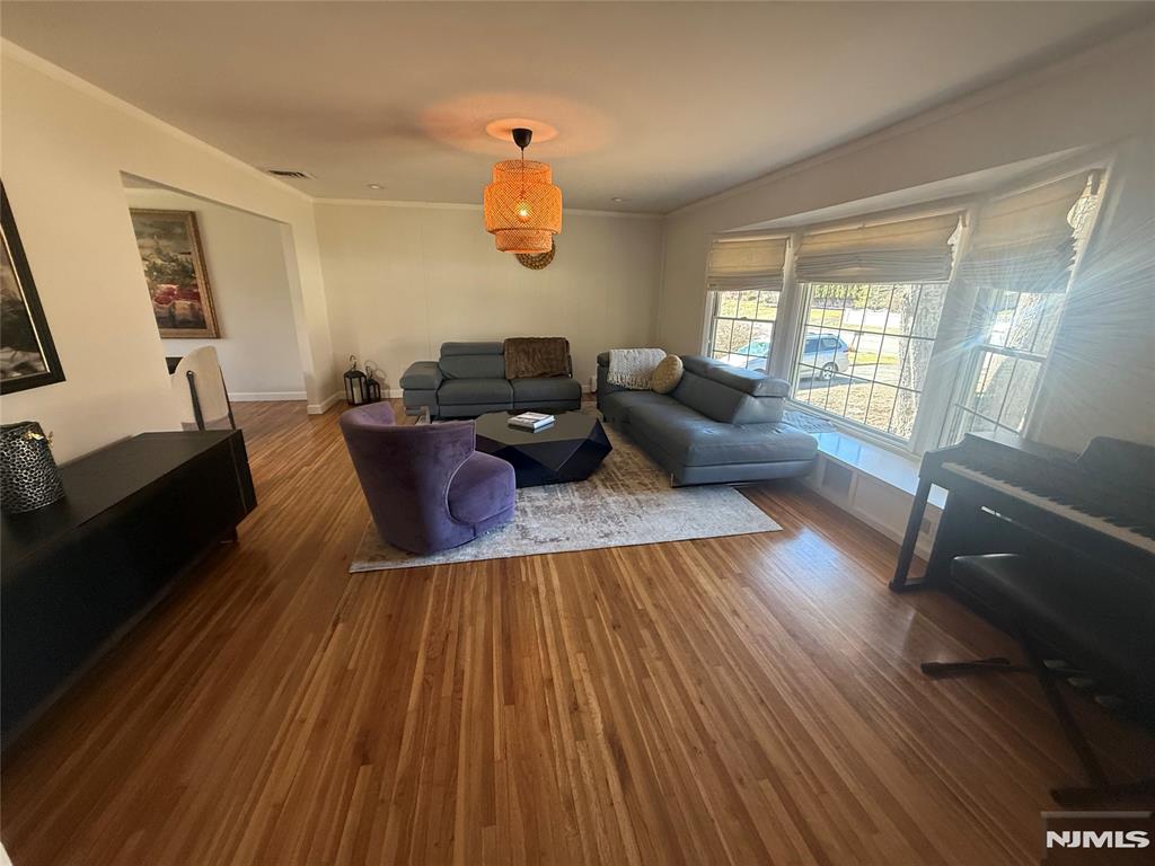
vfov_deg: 85.7
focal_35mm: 14
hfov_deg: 102.1
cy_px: 433
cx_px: 578
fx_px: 467
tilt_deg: -16.9
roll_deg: -1.0
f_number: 2.2
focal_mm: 2.22
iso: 400
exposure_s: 1/120
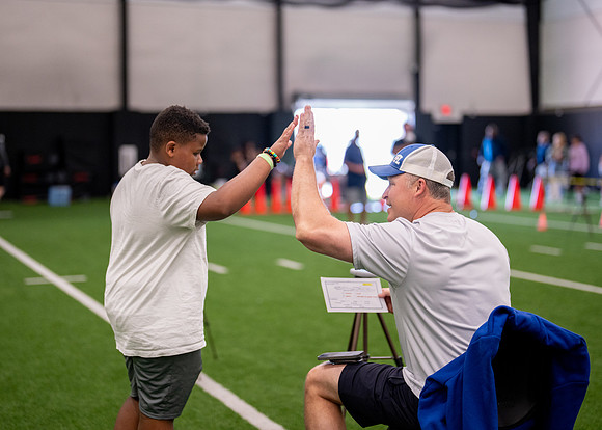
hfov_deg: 32.8
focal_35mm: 60
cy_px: 184
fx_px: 1023
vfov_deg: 23.7
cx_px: 284
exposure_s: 1/1000
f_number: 1.2
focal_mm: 50
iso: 1250
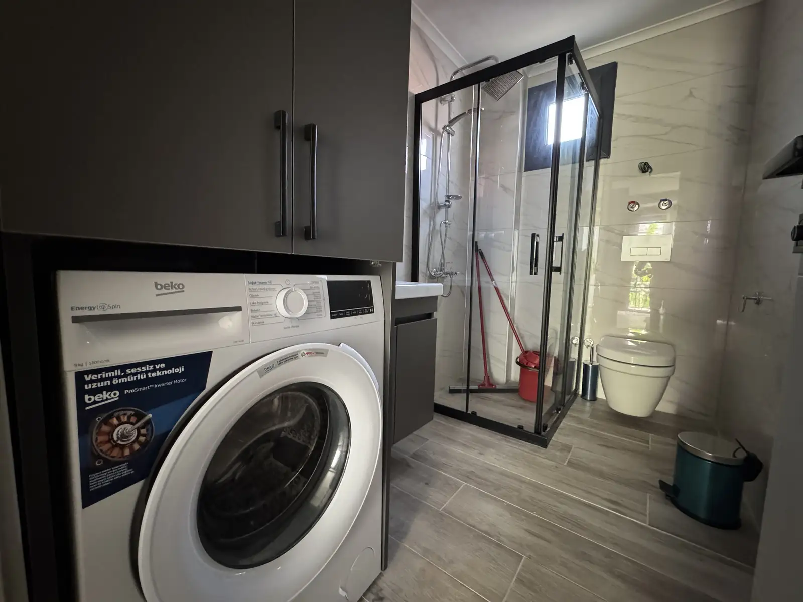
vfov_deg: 85.7
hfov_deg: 102.1
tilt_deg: -5.9
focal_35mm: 14
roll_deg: -0.9
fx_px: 325
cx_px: 402
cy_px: 301
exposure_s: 1/42
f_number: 2.2
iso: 1250
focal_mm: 2.22
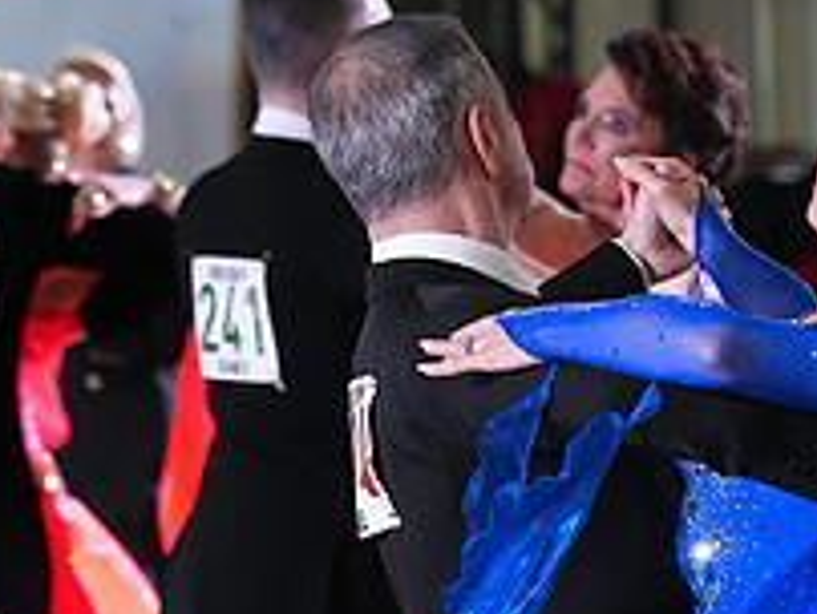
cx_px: 661
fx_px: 11980
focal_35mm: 507
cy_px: 808
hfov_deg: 3.9
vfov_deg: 2.9
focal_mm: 184
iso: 10000
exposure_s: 1/400
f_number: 5.6
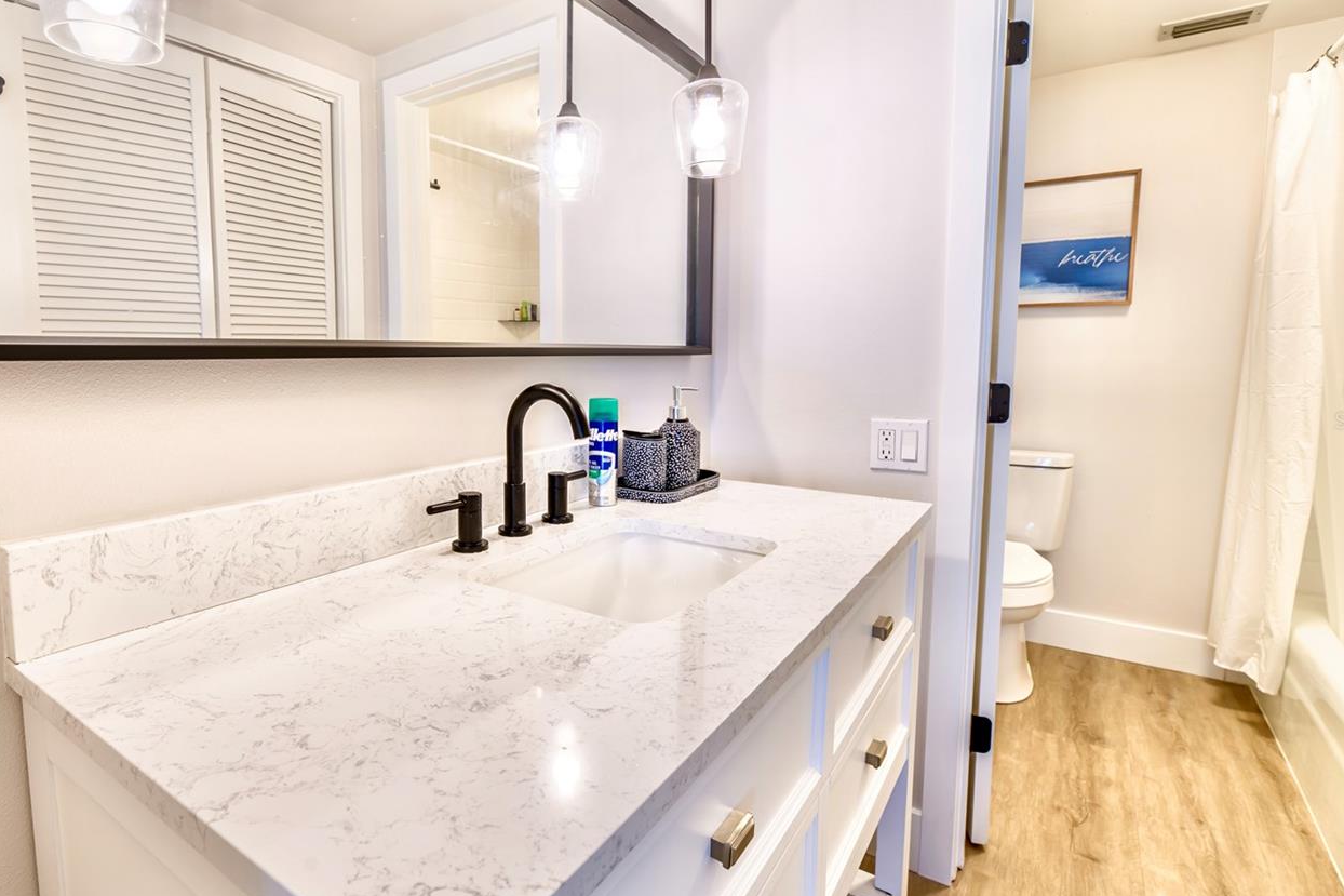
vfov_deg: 67.3
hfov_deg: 89.3
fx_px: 672
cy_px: 420
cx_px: 567
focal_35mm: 18
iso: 64
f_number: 9
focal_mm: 14
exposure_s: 1/15
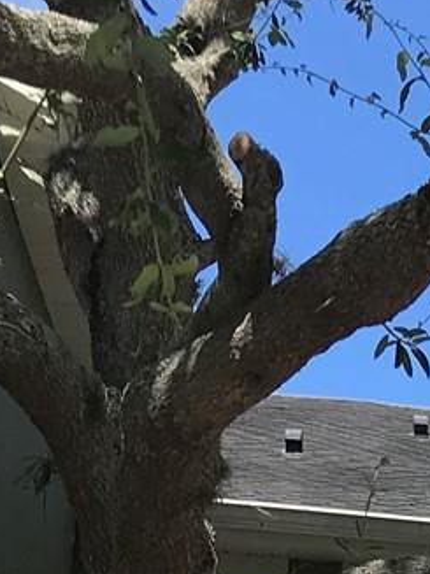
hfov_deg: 10.0
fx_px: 2271
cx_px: 862
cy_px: 972
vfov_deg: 13.2
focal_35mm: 137
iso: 20
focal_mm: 3.99
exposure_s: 1/1294
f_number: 1.8
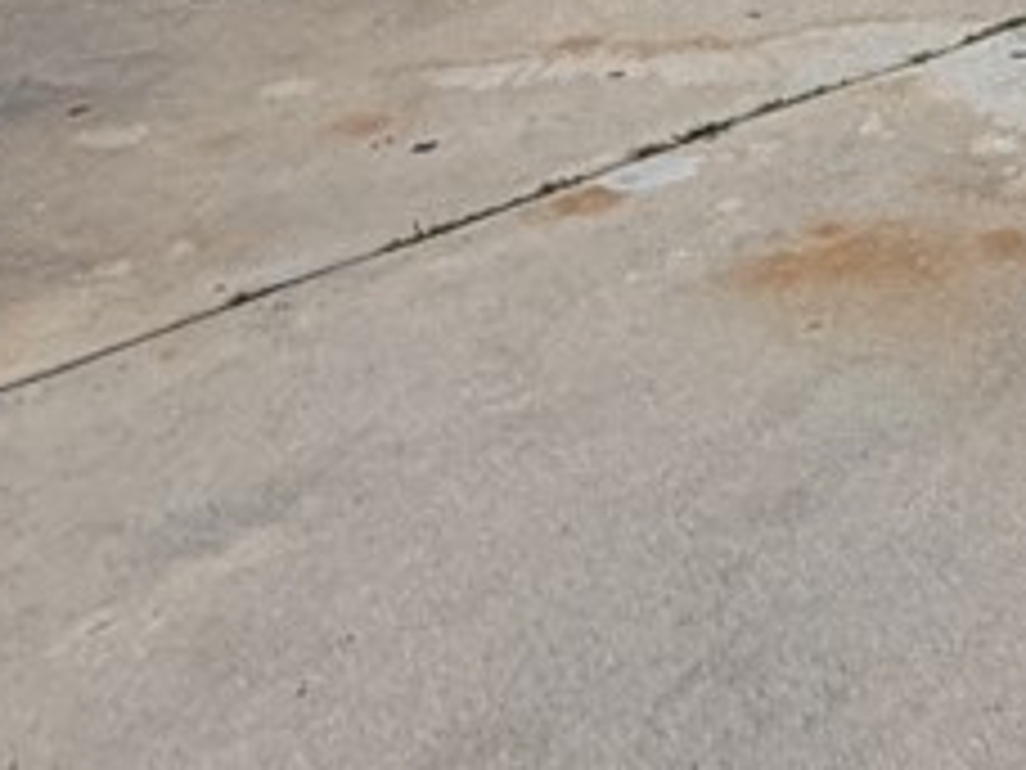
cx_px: 1737
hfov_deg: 22.1
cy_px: -707
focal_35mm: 63
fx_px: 1867
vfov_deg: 17.6
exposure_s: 1/686
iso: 40
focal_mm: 2.22
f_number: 2.2
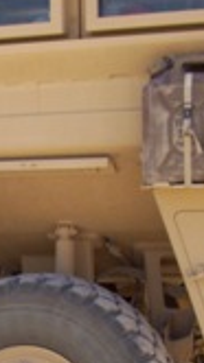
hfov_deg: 10.0
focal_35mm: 119
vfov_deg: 17.4
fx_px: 1148
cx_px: -54
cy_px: 394
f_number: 5.6
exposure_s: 1/160
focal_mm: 5.7
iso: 80
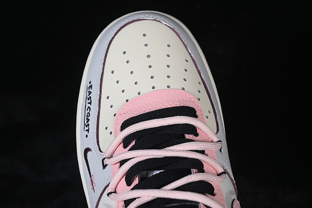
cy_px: 104
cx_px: 156
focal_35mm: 75
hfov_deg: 27.0
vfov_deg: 18.2
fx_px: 650
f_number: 7.1
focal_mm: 50
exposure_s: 1/80
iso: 160
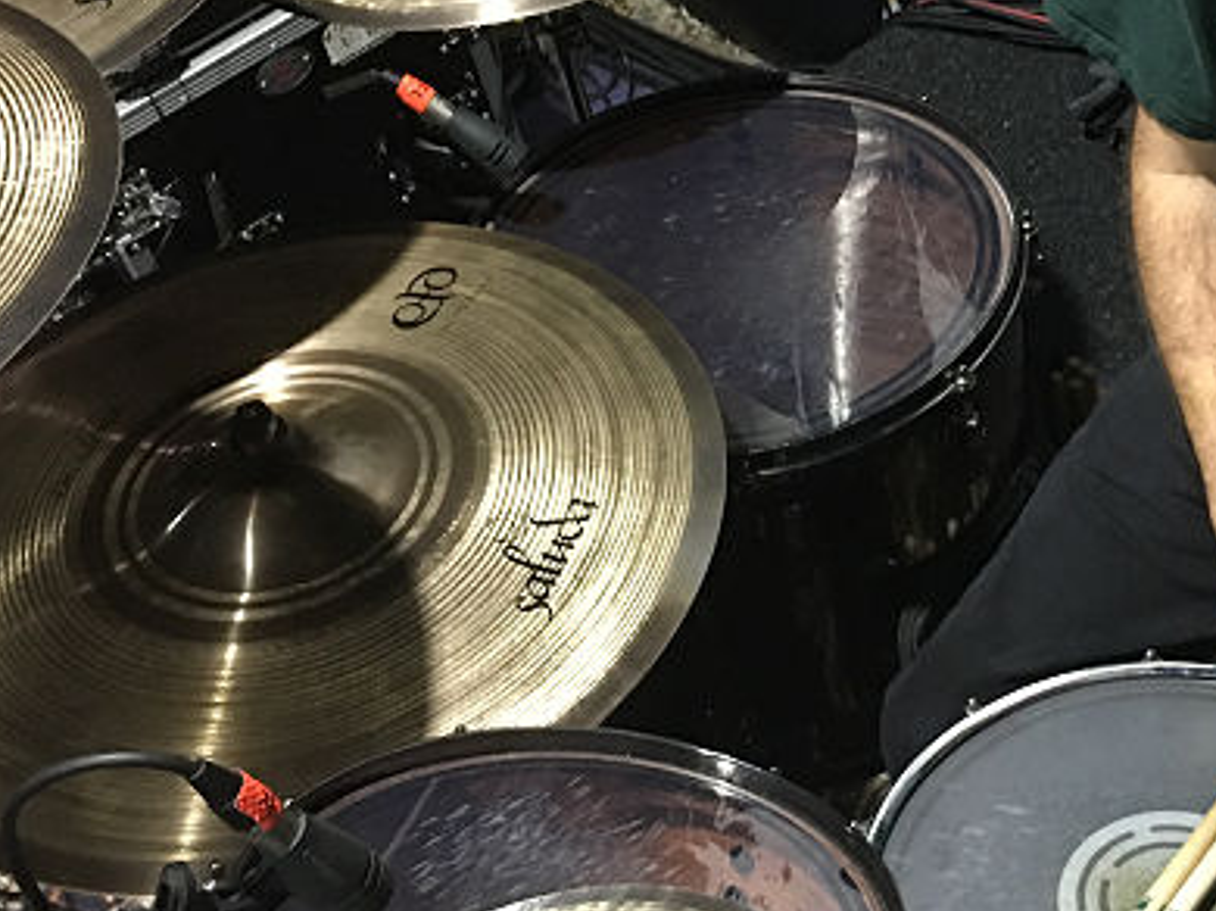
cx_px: 1074
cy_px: 332
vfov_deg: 22.2
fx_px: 2317
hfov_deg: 28.4
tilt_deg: -45.0
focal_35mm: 66
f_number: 2.2
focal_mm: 4.15
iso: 64
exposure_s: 1/4
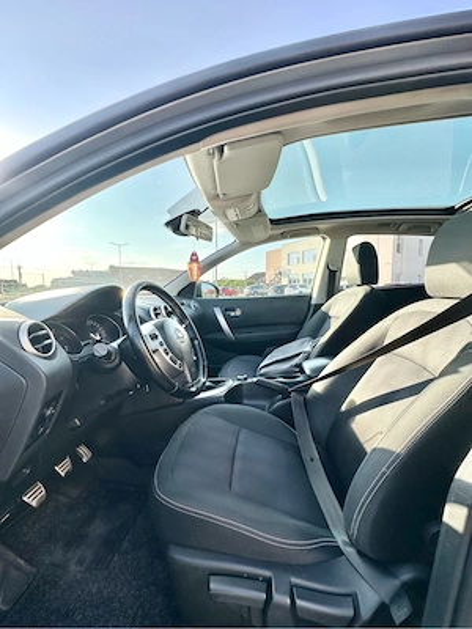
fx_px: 255
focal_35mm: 14
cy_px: 314
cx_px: 236
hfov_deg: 85.7
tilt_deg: -5.5
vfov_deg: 102.1
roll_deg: -0.9
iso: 40
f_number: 2.2
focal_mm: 2.22
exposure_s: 1/356
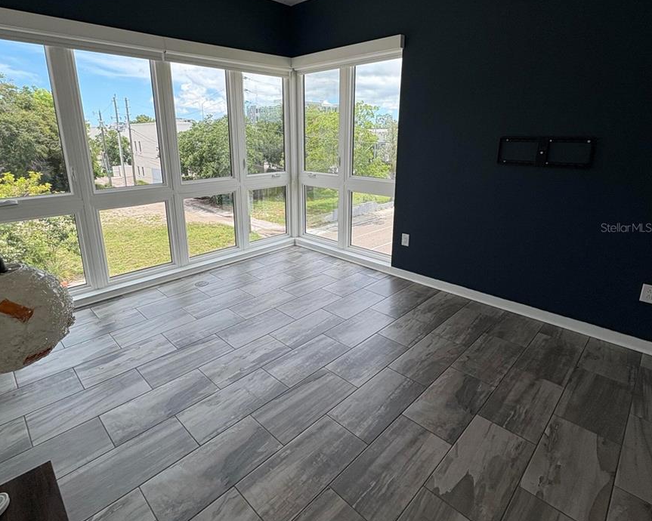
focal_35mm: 19
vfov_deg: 70.5
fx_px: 367
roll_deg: +0.1
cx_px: 314
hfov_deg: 83.3
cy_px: 227
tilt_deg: -12.0
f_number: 2.2
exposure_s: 1/515
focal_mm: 2.22
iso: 50
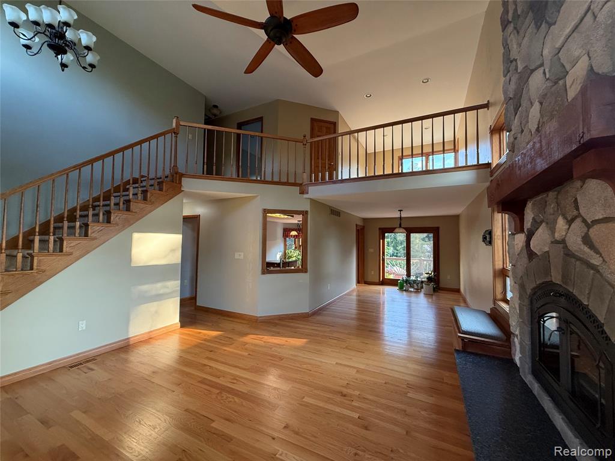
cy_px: 230
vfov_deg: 85.7
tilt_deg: +3.0
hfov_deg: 102.1
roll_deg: +0.1
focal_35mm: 14
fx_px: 249
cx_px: 308
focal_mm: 2.22
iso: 250
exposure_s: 1/99
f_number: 2.2
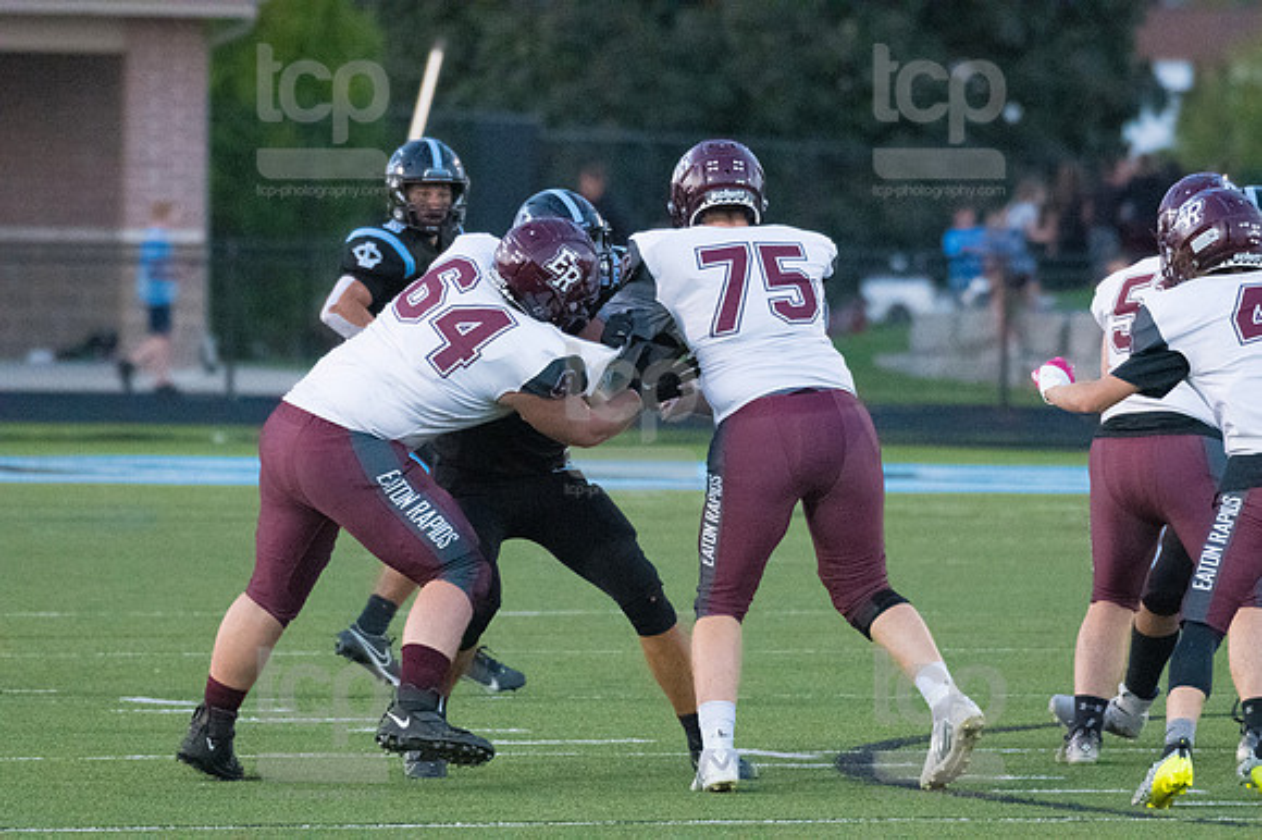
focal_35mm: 480
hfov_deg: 4.3
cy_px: 420
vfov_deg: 2.9
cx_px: 631
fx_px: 16816
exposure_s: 1/2000
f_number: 5.6
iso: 6400
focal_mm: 320
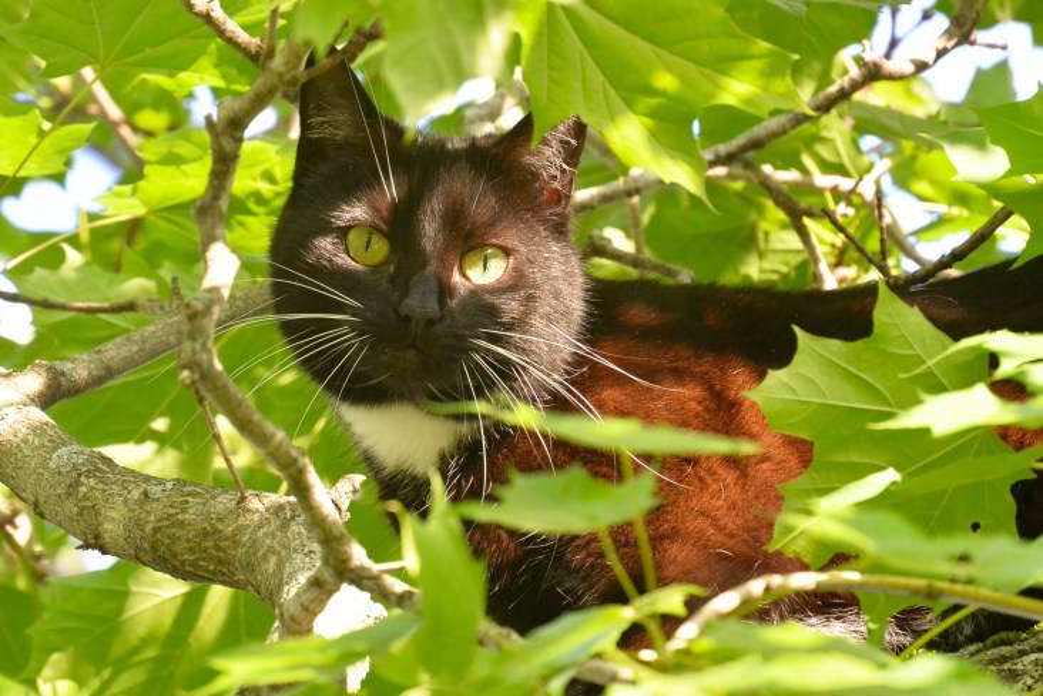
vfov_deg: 5.1
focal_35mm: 272
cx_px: 522
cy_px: 348
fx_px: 7880
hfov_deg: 7.6
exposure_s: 1/200
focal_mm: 100.9
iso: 720
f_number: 5.3
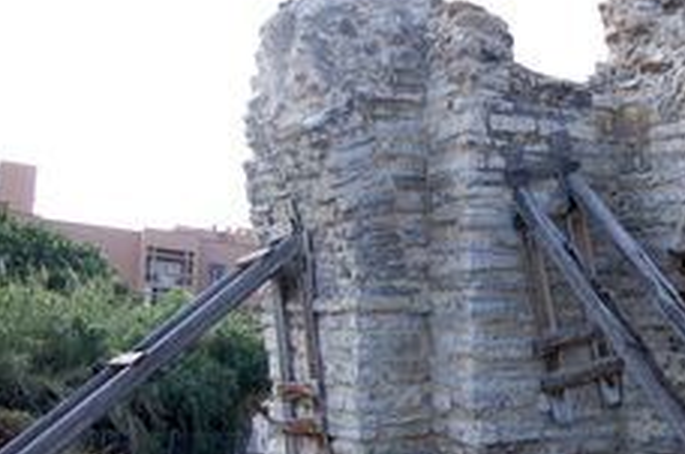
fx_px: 1101
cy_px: 343
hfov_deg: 33.0
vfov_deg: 23.0
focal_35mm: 58
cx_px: 601
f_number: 5
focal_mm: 20
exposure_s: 1/640
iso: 200
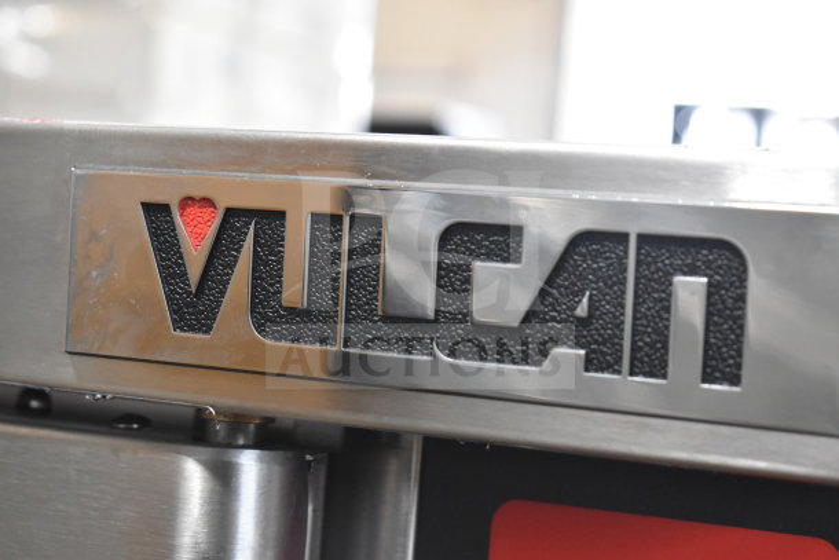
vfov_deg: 16.6
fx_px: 1923
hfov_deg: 24.6
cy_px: 280
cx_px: 420
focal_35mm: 82
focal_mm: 55
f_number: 5.6
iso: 2500
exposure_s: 1/100
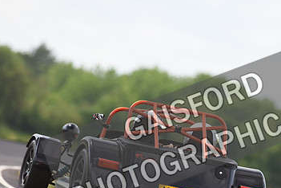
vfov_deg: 2.1
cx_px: 201
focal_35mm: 661
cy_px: 127
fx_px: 5159
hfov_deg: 3.1
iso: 1250
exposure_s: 1/1000
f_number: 5.6
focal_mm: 400
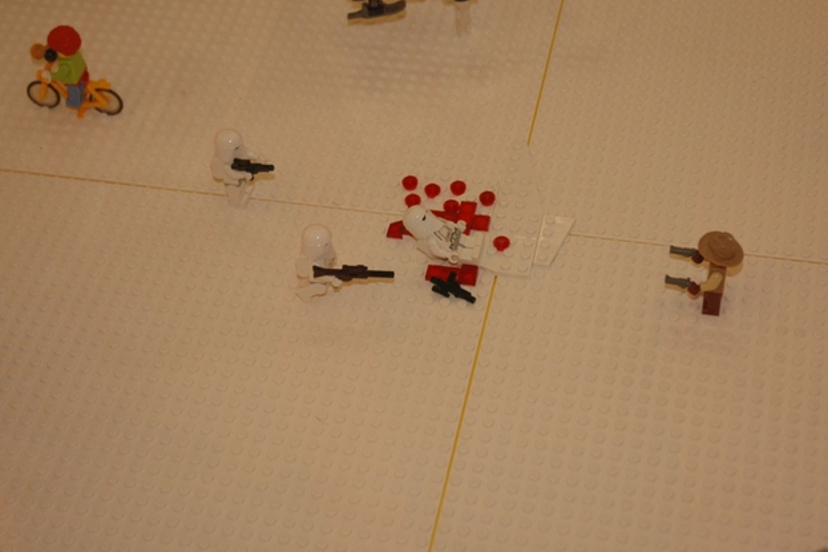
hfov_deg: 26.3
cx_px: 449
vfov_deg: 17.7
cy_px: 233
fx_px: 1770
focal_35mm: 77
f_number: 4.5
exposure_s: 1/100
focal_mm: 40
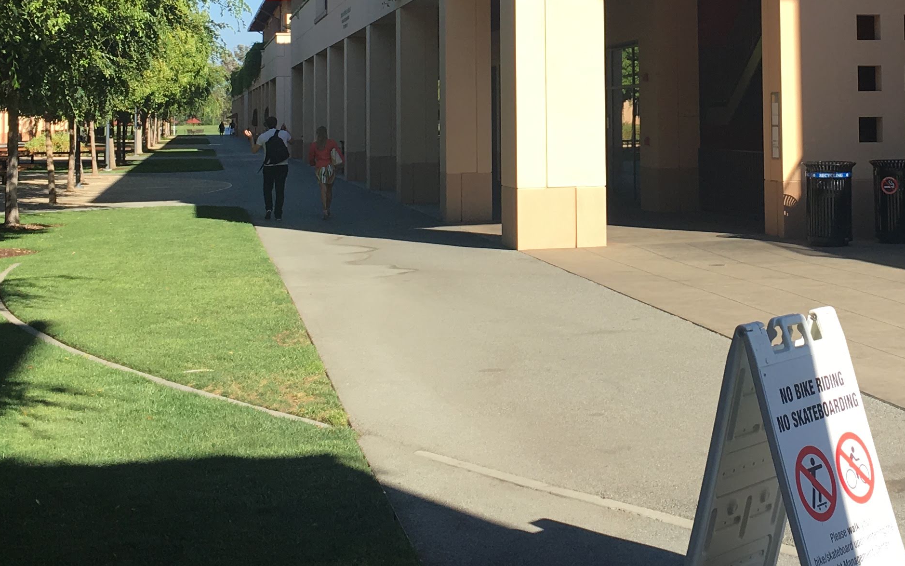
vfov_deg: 19.2
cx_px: 688
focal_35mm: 66
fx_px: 1628
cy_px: 17
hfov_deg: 30.5
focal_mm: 4.15
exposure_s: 1/785
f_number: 2.2
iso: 25
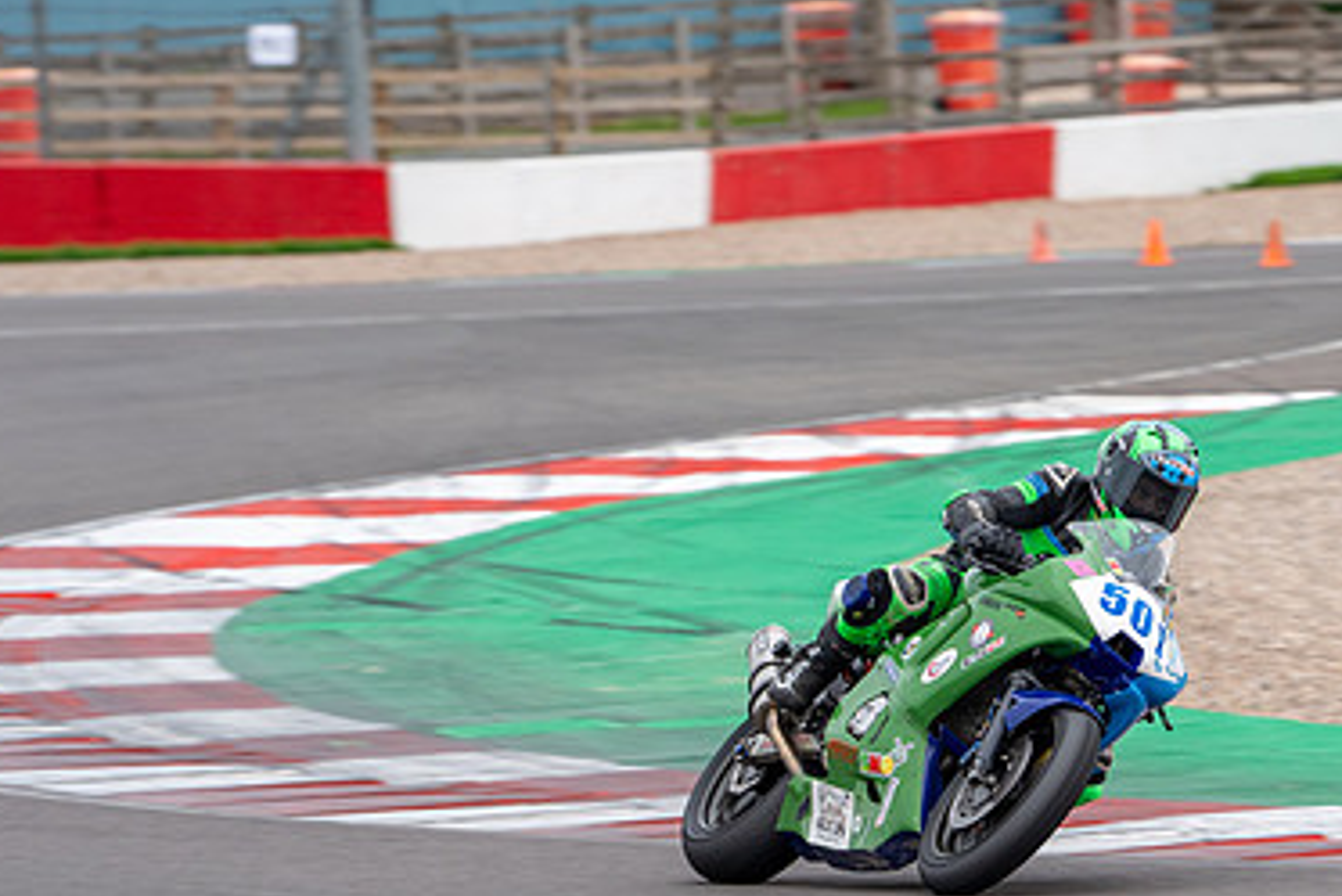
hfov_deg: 5.6
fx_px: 13760
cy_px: 593
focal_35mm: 369
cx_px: 962
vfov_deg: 3.7
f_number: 6.3
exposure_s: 1/320
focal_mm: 237
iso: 500
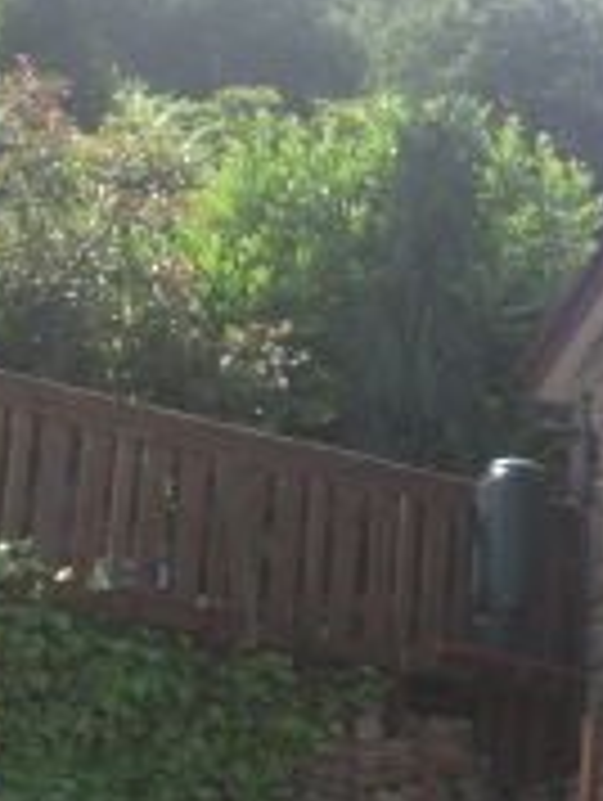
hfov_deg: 12.8
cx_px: 940
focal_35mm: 109
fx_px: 2526
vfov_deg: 18.0
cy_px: 486
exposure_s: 1/250
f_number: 4
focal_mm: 7.9
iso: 80
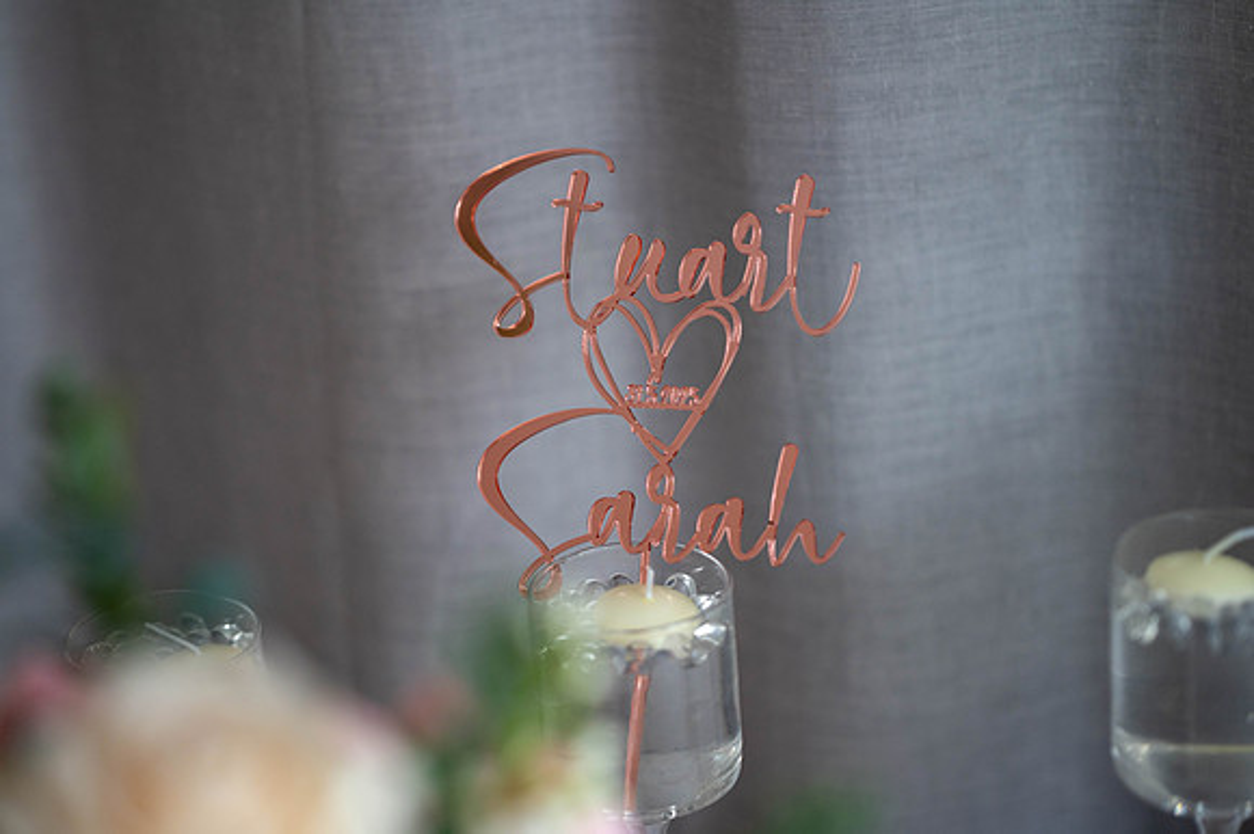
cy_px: 417
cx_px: 627
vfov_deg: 16.1
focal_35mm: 85
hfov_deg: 23.9
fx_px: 2959
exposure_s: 1/200
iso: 500
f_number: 1.8
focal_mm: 85
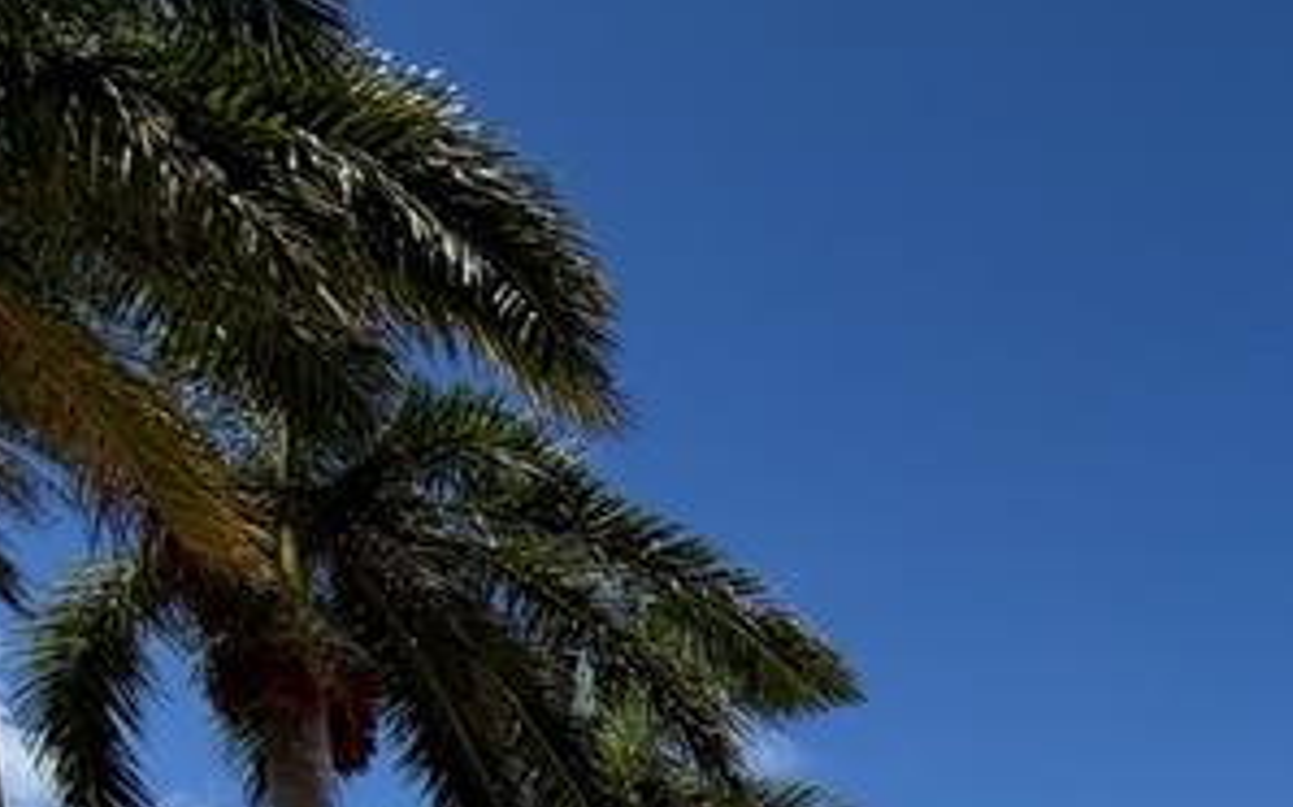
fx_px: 1796
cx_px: 2013
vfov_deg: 18.7
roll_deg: +2.5
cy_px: 1506
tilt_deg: +0.0
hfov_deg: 26.4
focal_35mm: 51
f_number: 2.2
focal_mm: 2.22
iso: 20
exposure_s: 1/1312
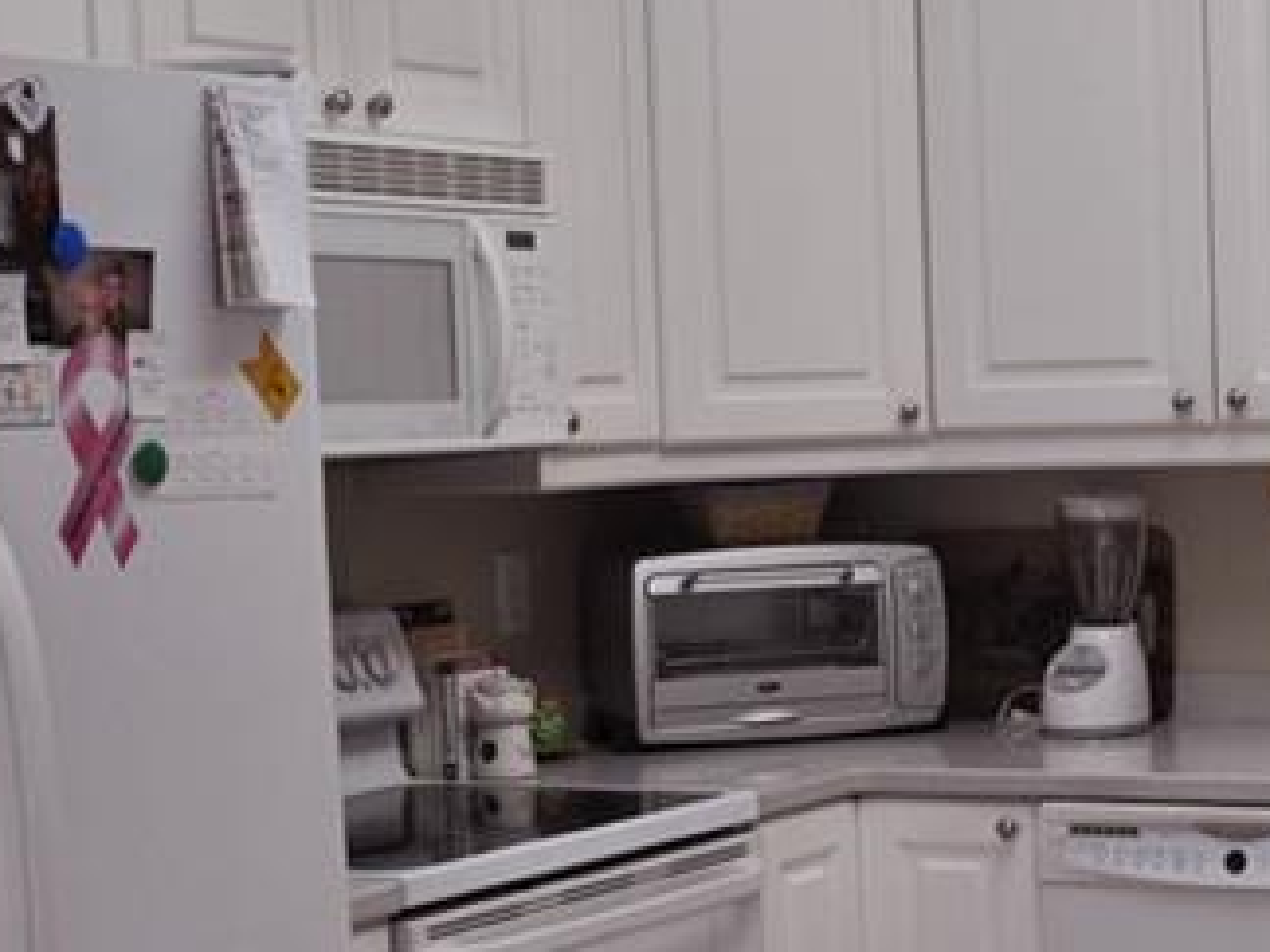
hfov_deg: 23.2
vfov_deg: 17.9
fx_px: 3008
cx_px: 1137
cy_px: 684
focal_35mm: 82
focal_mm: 18
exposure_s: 1/100
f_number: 5
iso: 400
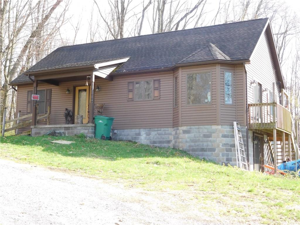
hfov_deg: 38.2
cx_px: 150
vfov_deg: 29.1
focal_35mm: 50
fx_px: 433
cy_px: 112
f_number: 4.1
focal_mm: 8.9
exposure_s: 1/100
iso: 125
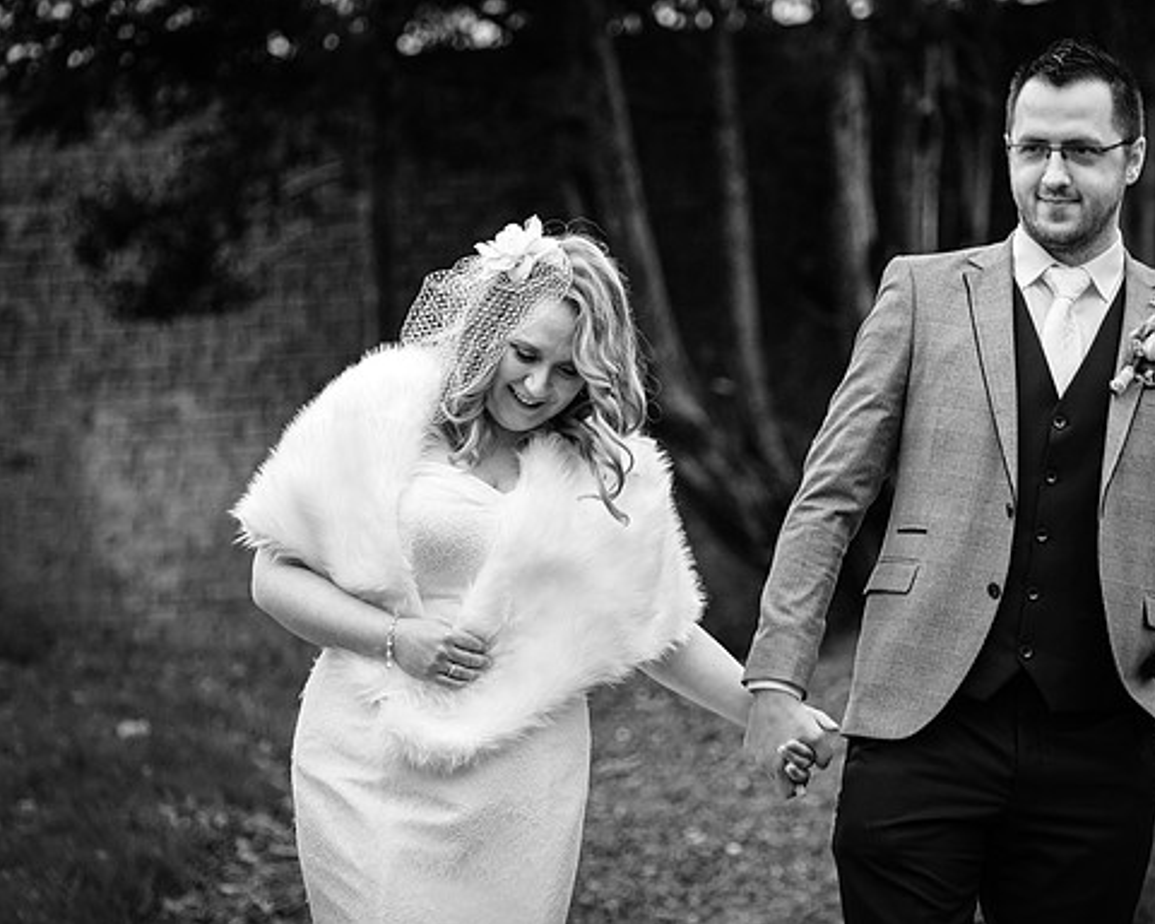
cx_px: 618
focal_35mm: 192
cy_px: 501
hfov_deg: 10.1
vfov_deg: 8.1
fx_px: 6563
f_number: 2.8
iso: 800
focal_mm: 98.2
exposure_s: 1/160
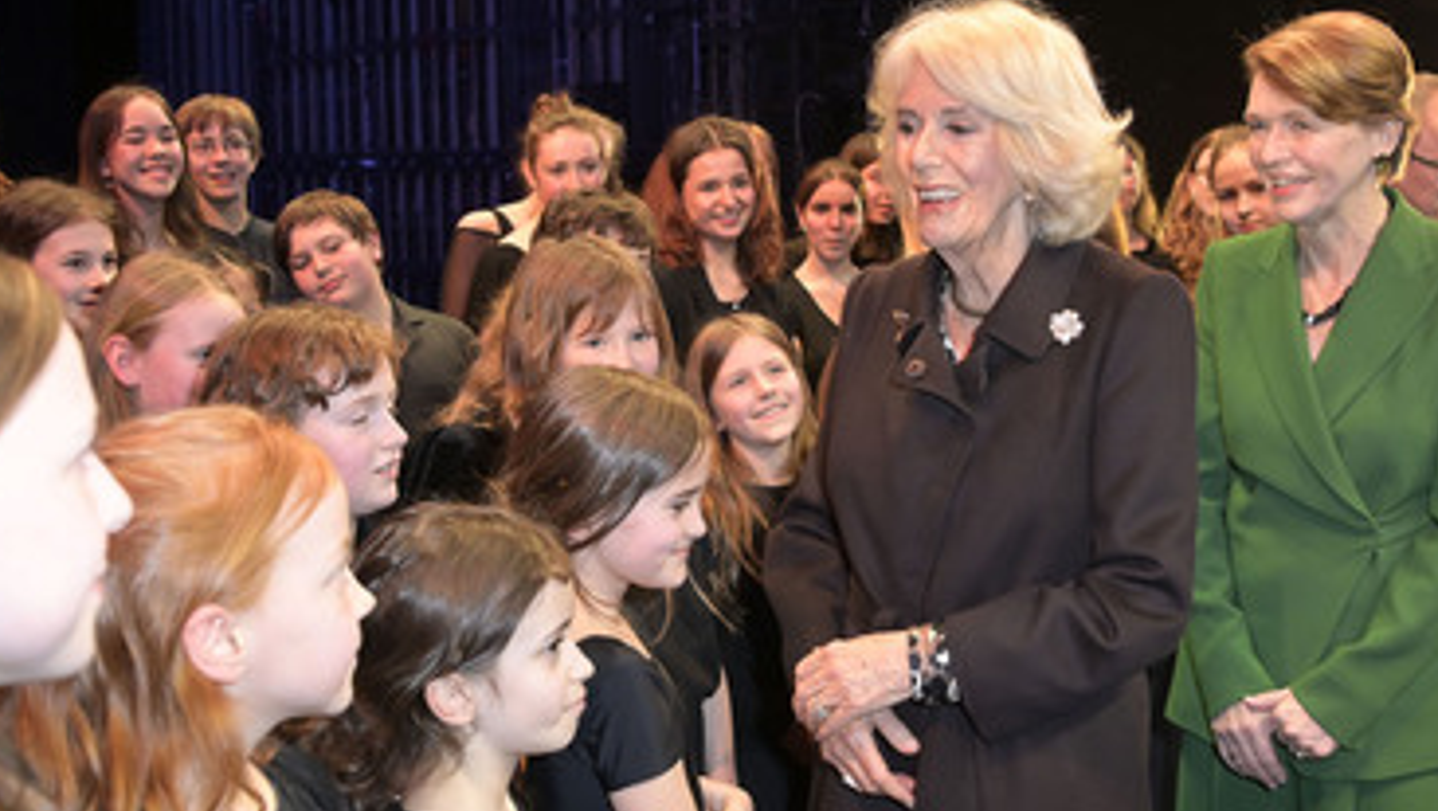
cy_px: 427
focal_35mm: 36
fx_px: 1374
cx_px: 856
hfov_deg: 54.9
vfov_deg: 32.9
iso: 3200
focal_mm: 28
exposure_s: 1/200
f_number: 5.6
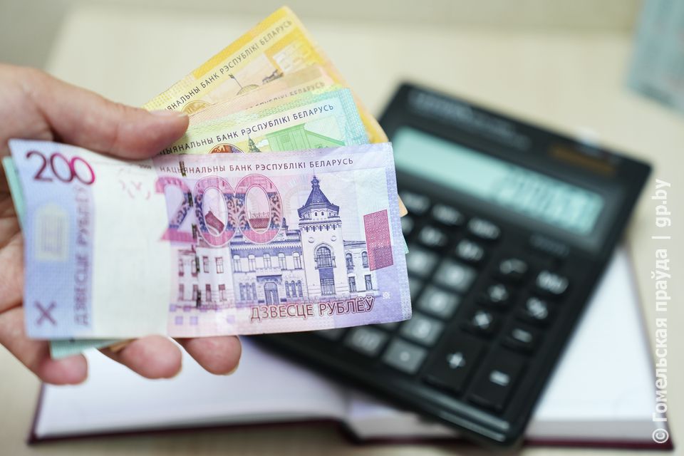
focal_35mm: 70
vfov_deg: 19.5
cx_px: 342
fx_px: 1330
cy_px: 228
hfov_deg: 28.8
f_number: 2.8
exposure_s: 1/250
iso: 500
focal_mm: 70
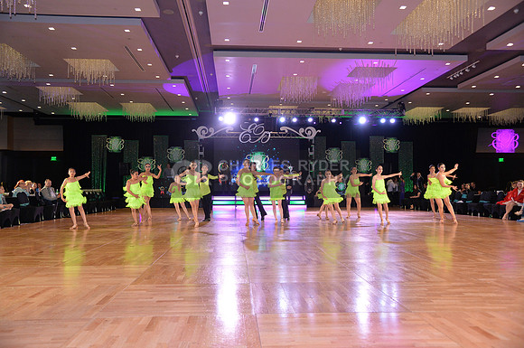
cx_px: 262
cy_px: 174
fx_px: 465
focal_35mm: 32
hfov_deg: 58.8
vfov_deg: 41.0
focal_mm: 32
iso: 1600
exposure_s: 1/250
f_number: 4
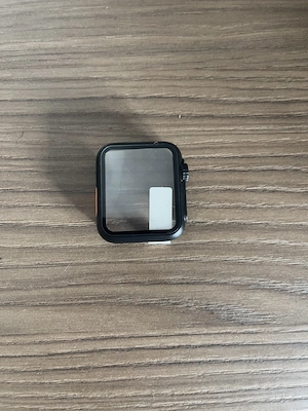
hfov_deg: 54.9
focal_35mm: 25
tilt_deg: -80.6
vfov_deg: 69.4
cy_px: 206
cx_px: 154
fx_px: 297
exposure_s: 1/38
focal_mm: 5.1
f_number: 1.6
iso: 640
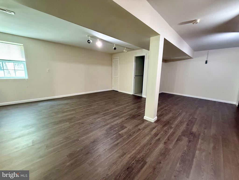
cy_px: 90
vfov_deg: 85.7
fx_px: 97
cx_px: 120
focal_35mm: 14
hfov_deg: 102.1
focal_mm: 2.22
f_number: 2.2
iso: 800
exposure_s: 1/60
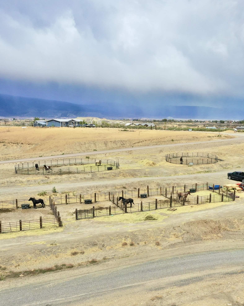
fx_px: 370
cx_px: 196
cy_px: 156
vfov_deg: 44.8
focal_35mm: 41
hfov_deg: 35.3
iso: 100
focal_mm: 10.26
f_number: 7.1
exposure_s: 1/800
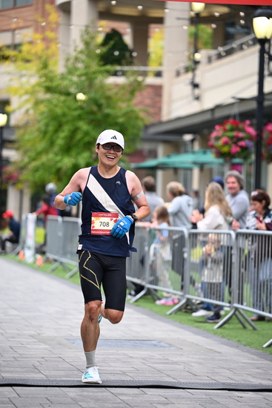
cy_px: 204
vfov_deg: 15.8
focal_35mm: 130
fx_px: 1472
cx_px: 136
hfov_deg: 10.6
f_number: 2.8
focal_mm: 130
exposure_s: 1/2000
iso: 1250
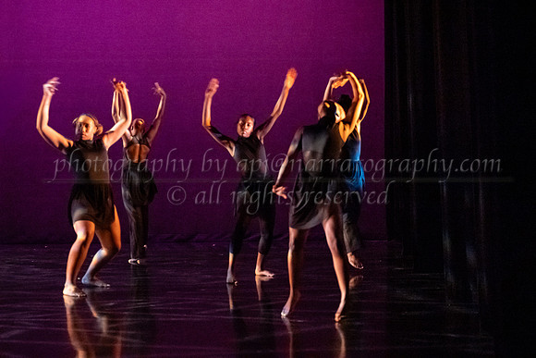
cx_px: 335
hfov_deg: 26.9
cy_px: 134
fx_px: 1117
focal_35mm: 75
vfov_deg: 18.2
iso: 6400
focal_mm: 60
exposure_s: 1/160
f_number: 4
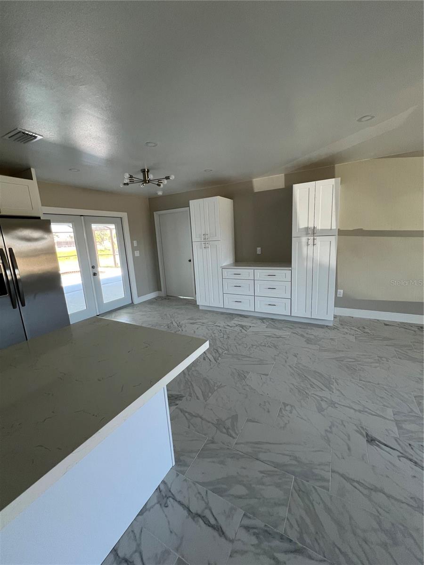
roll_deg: +4.9
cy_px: 282
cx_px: 212
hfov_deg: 89.9
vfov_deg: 106.2
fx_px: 212
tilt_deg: -9.3
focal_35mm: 13
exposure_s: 1/99
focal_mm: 1.57
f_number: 1.8
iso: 125
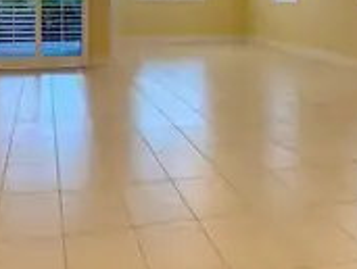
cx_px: 236
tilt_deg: -3.0
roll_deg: -0.1
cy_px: 19
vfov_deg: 25.3
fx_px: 579
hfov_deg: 34.0
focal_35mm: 56
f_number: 1.78
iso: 160
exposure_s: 1/217
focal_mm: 6.76
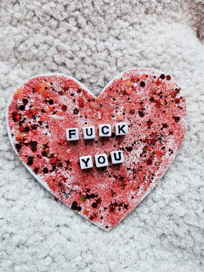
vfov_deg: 73.9
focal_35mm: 23
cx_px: 102
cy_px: 136
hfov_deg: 58.9
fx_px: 181
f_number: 1.8
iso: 200
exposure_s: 1/182
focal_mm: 5.4
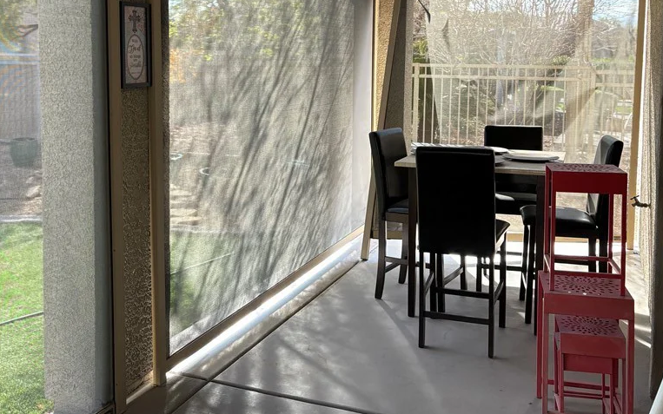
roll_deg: -0.7
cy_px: 108
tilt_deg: -4.0
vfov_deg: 33.8
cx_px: 332
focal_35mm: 37
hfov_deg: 52.7
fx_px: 669
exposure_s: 1/121
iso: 100
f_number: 1.6
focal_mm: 5.96
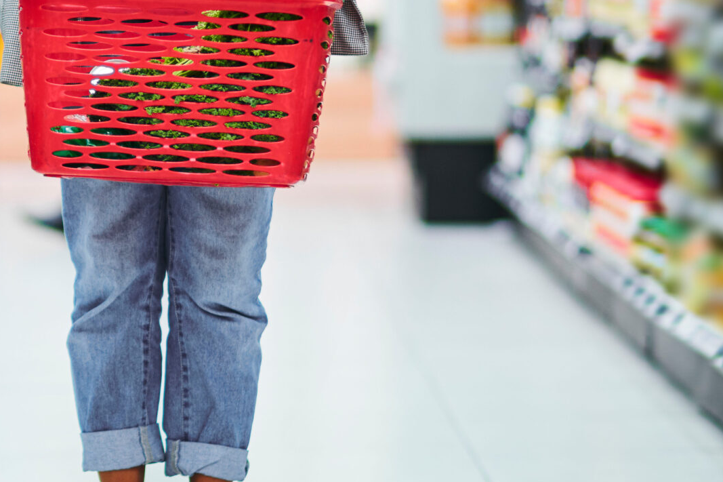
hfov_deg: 10.1
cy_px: 196
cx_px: 121
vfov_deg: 6.7
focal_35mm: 204
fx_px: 4096
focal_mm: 85
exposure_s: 1/200
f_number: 1.8
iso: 320
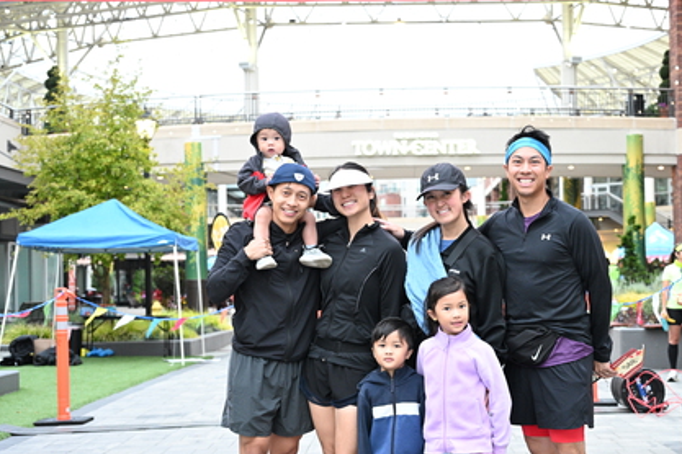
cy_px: 251
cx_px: 438
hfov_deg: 34.3
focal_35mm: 58
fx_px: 1099
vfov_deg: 23.4
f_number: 4
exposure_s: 1/250
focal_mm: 44
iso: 3200
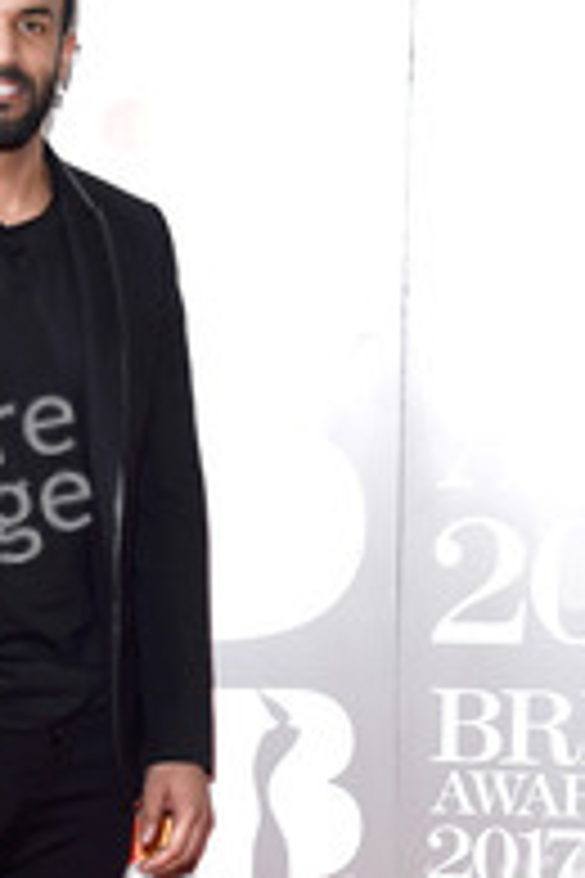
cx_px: -7
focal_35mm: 133
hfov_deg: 10.2
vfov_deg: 15.3
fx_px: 3242
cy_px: 729
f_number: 6.3
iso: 400
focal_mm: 65
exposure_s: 1/250
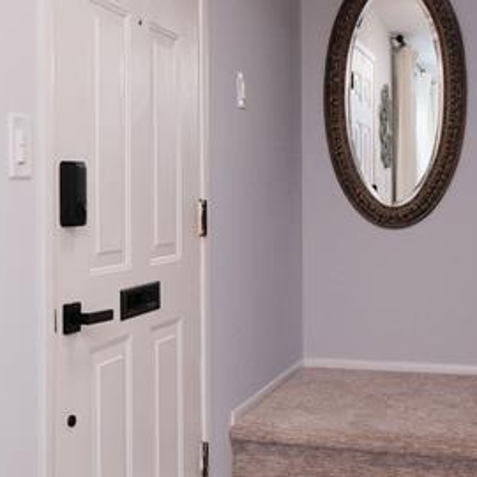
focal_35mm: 58
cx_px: 260
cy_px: 205
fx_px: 904
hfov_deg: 29.5
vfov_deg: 29.5
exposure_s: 1/125
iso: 640
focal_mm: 12
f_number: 6.4
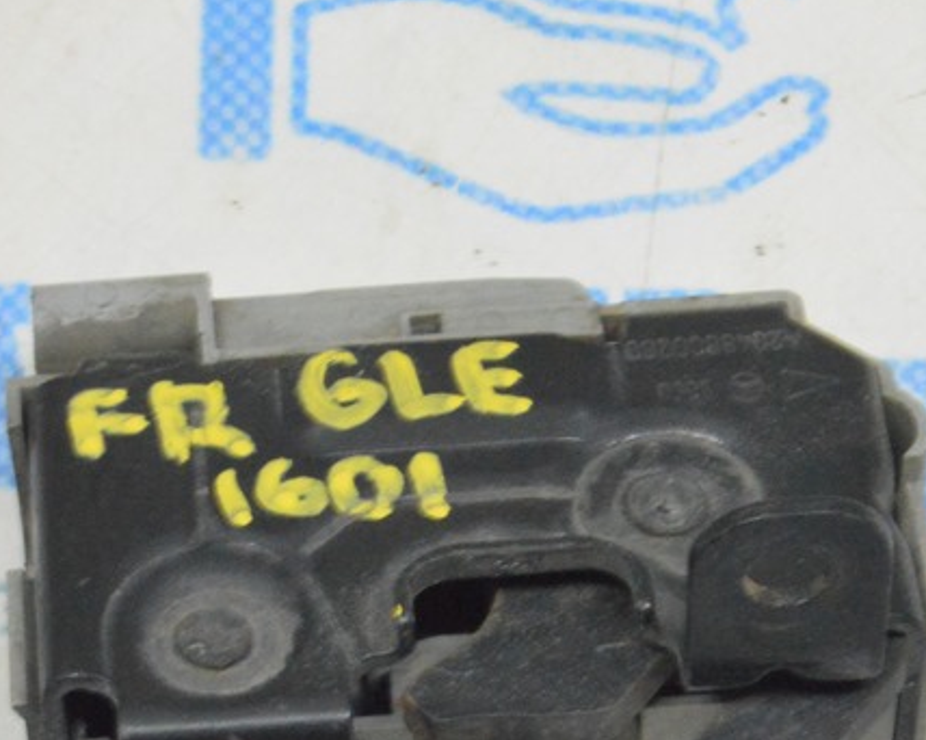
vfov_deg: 8.8
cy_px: 587
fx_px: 4794
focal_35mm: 175
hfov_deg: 11.0
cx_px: 493
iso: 6400
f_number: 20
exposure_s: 1/15
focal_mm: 52
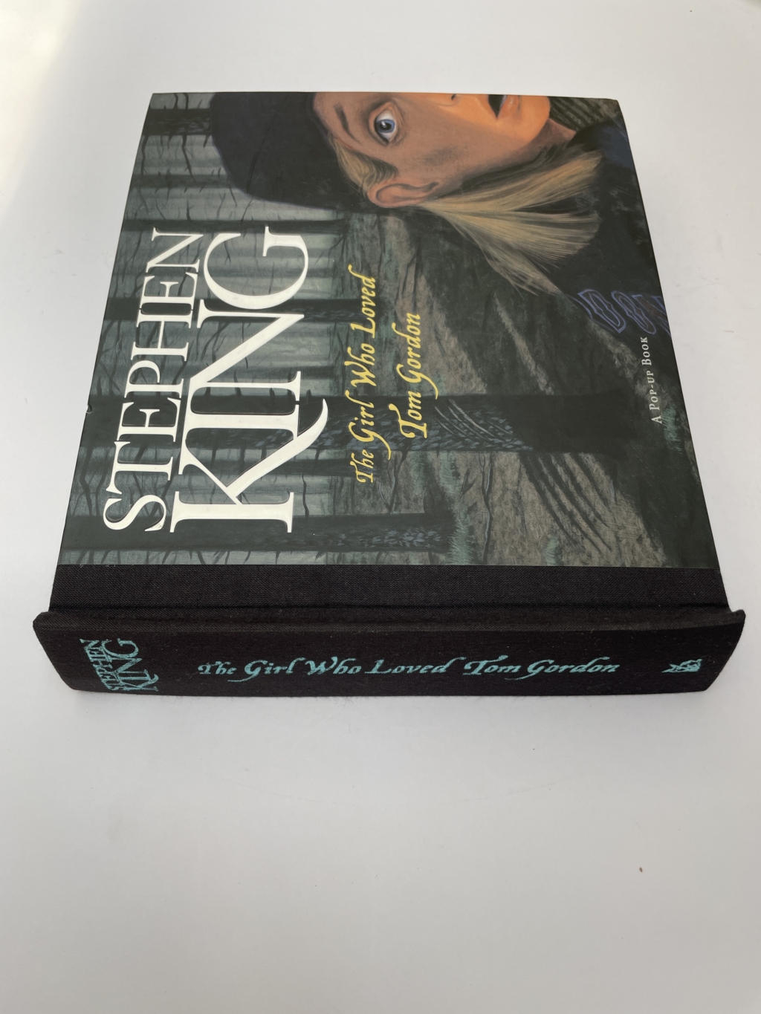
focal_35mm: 26
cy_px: 507
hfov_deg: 53.1
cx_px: 380
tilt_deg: -60.2
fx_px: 762
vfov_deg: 67.3
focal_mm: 4.2
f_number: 1.6
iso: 32
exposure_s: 1/463
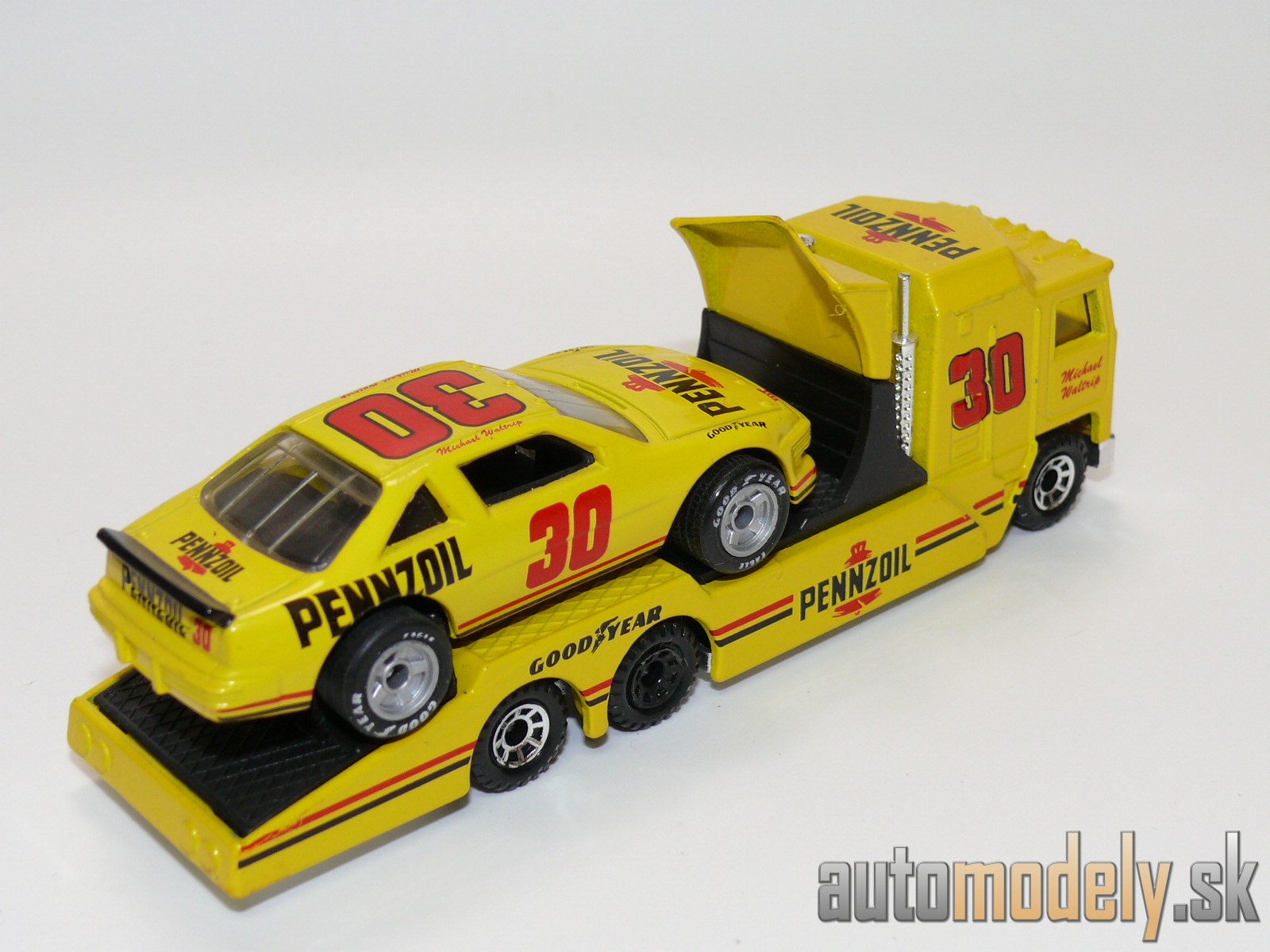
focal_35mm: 63
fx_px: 2311
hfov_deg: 30.7
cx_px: 635
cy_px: 476
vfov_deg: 23.3
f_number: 4
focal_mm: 10.3
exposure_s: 1/30
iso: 100
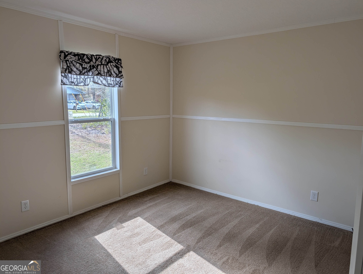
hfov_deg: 71.5
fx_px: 252
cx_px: 182
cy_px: 137
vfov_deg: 56.9
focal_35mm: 24
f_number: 1.68
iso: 17
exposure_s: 1/589
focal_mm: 6.9
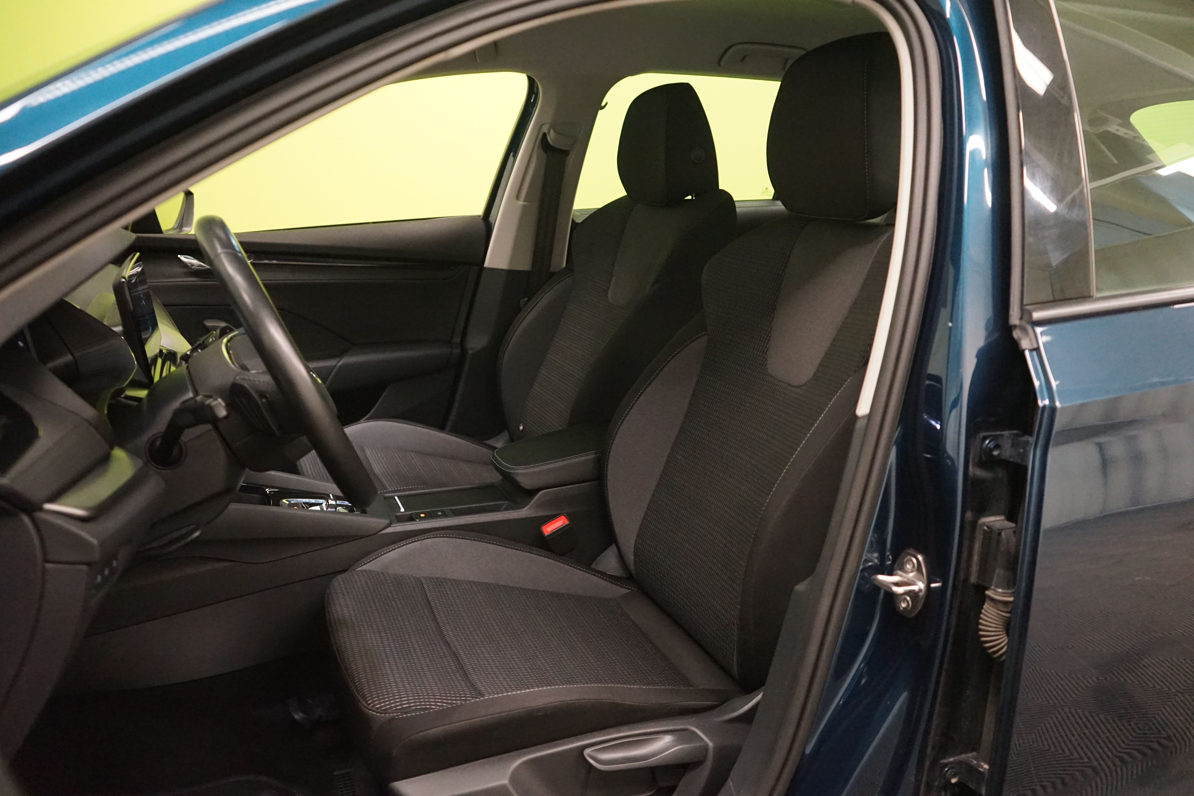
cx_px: 597
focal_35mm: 28
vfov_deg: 46.4
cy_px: 398
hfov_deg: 65.5
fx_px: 929
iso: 6400
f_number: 3.5
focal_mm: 28
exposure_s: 1/100
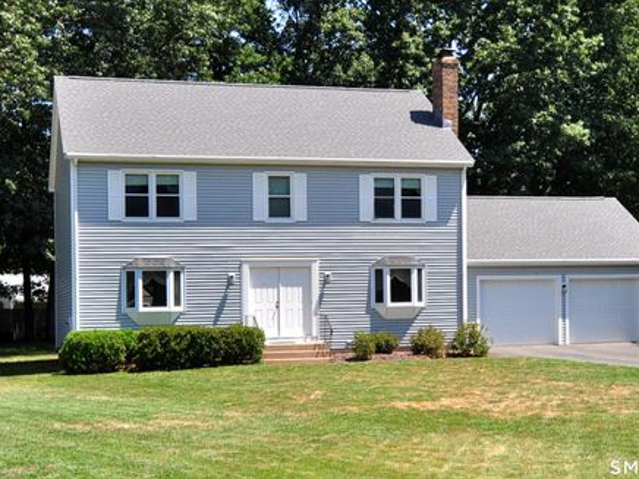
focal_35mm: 33
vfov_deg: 42.9
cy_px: 237
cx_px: 353
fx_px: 609
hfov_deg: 55.2
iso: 250
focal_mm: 20
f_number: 8
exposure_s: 1/320
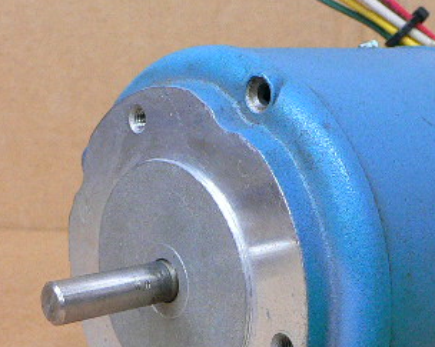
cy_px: 204
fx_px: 927
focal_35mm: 72
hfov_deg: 26.2
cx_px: 312
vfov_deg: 21.2
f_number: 2.8
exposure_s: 1/20
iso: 200
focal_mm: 4.6
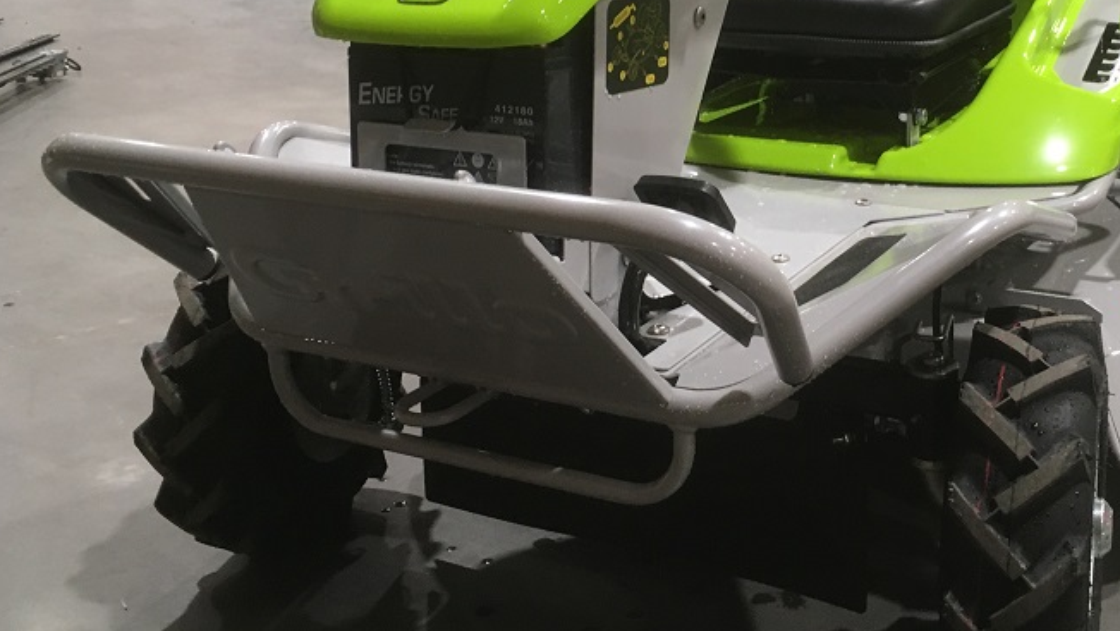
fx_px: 1366
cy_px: 132
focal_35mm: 46
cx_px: 770
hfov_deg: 43.8
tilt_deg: -14.6
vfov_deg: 25.6
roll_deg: +0.2
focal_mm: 4.15
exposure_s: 1/33
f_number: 2.2
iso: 125
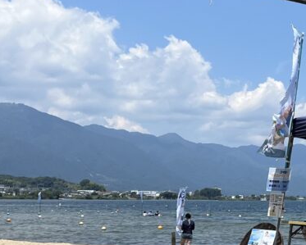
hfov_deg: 19.4
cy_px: 72
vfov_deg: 17.6
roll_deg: +0.1
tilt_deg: +8.2
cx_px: 445
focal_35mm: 87
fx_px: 789
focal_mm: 5.1
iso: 50
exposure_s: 1/4651
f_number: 1.6
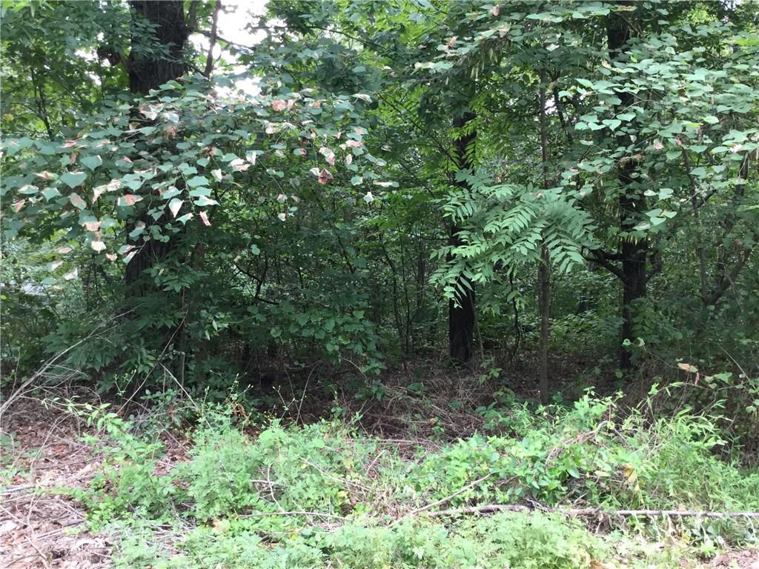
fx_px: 680
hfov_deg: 58.4
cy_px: 284
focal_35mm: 31
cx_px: 380
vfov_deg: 45.4
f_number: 2.4
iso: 25
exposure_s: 1/30
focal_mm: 3.3
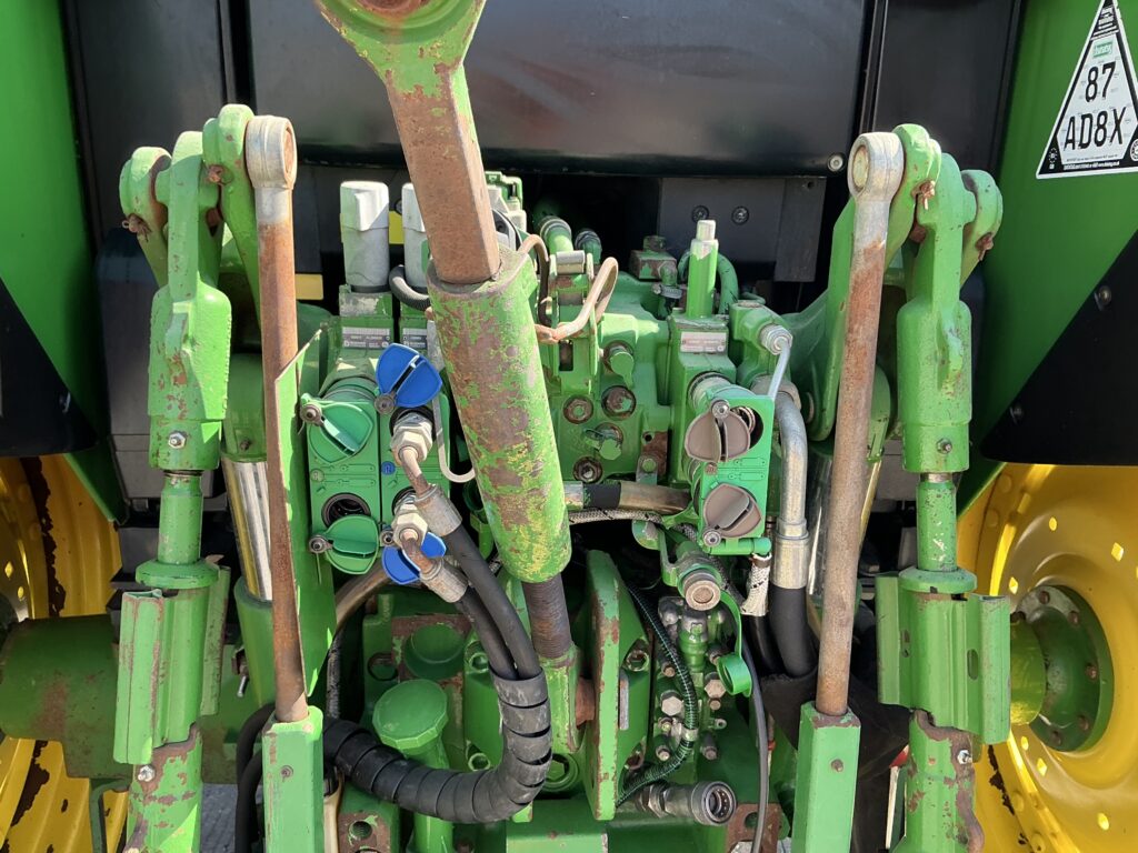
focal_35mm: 28
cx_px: 569
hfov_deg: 63.4
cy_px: 426
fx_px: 920
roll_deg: -0.4
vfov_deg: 49.7
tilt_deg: -17.2
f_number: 1.8
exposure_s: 1/172
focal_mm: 3
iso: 32
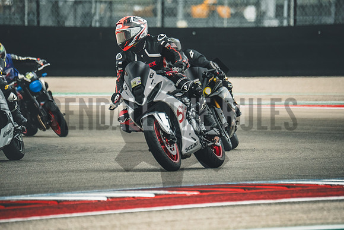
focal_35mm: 600
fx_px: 5734
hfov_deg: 3.4
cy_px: 115
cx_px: 172
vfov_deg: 2.3
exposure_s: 1/1250
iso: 1600
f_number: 5.6
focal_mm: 400
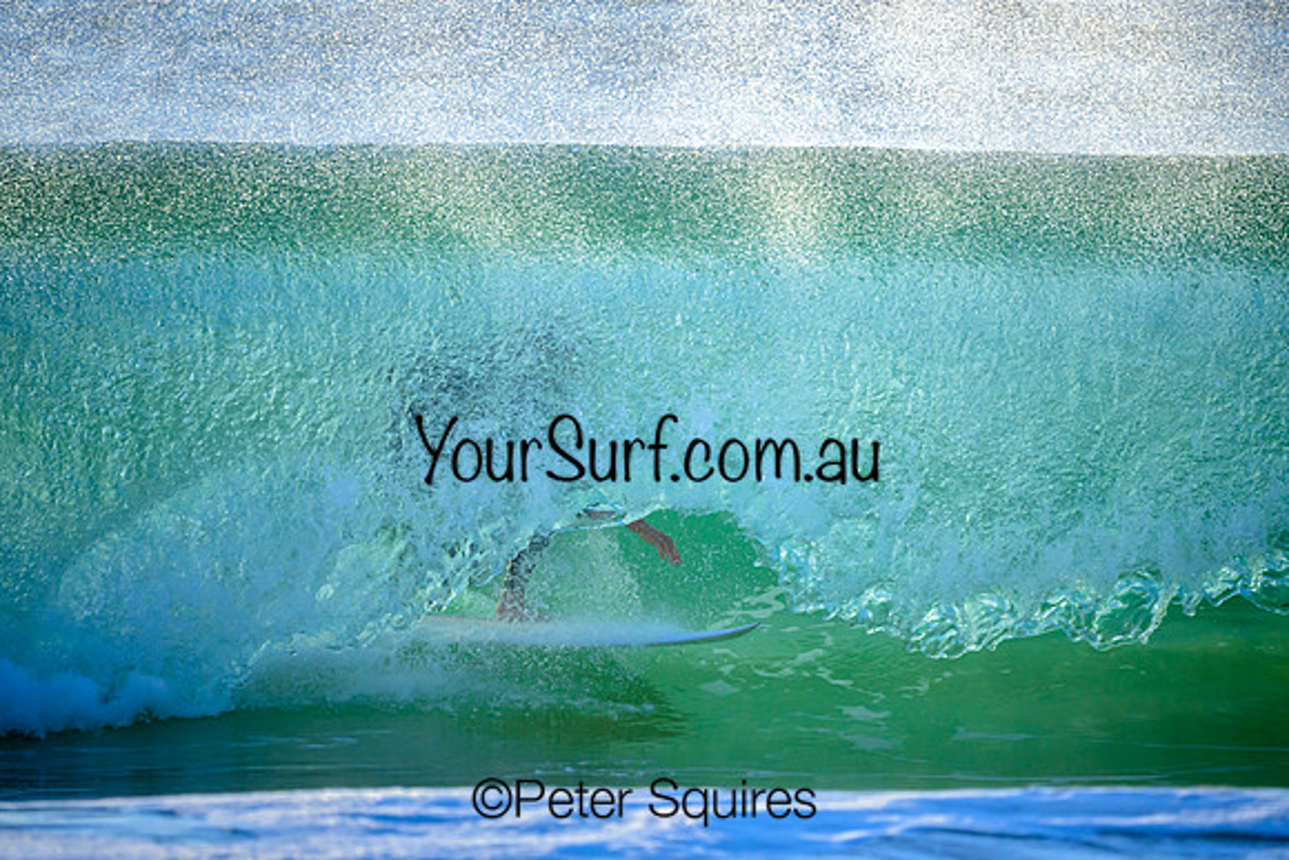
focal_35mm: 800
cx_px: 644
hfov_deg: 2.6
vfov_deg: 1.7
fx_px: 28650
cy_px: 430
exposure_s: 1/2000
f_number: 6.3
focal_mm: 800
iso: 720
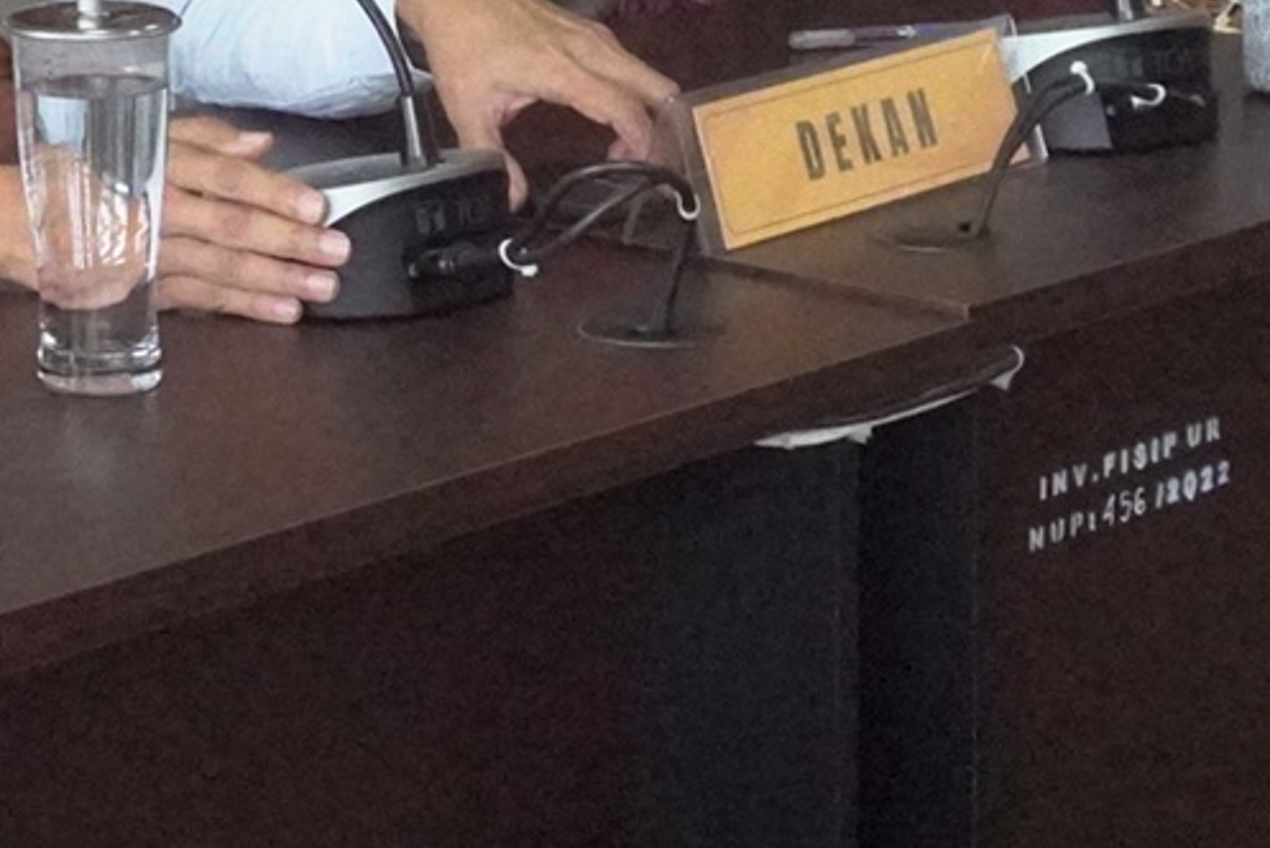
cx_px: 8
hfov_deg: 14.0
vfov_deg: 9.3
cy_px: -396
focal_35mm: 144
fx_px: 5080
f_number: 9
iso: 16000
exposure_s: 1/200
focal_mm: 25
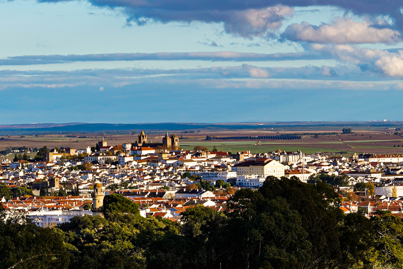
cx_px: 144
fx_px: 958
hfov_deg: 23.7
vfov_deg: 16.0
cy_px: 138
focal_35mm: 86
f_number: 7.1
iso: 100
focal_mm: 45.3
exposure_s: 1/320
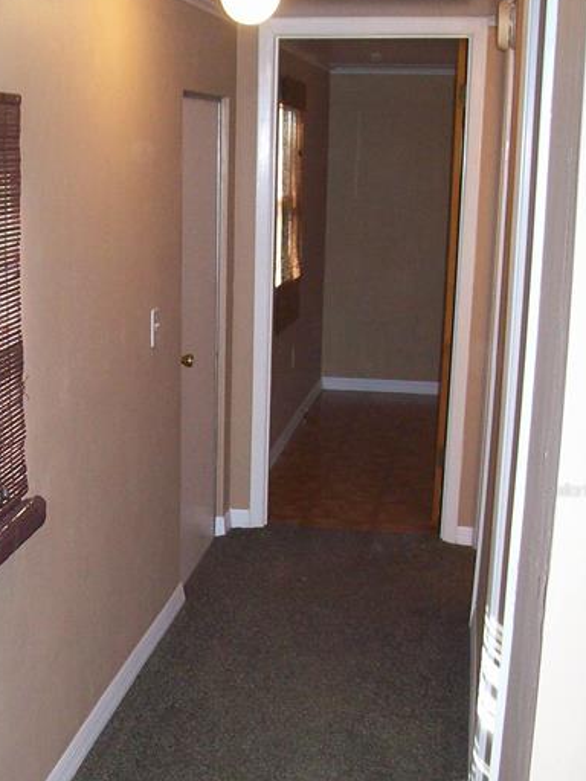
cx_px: 174
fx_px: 1219
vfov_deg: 35.3
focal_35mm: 54
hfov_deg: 26.8
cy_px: 490
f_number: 2.7
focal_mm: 6
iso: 200
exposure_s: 1/64
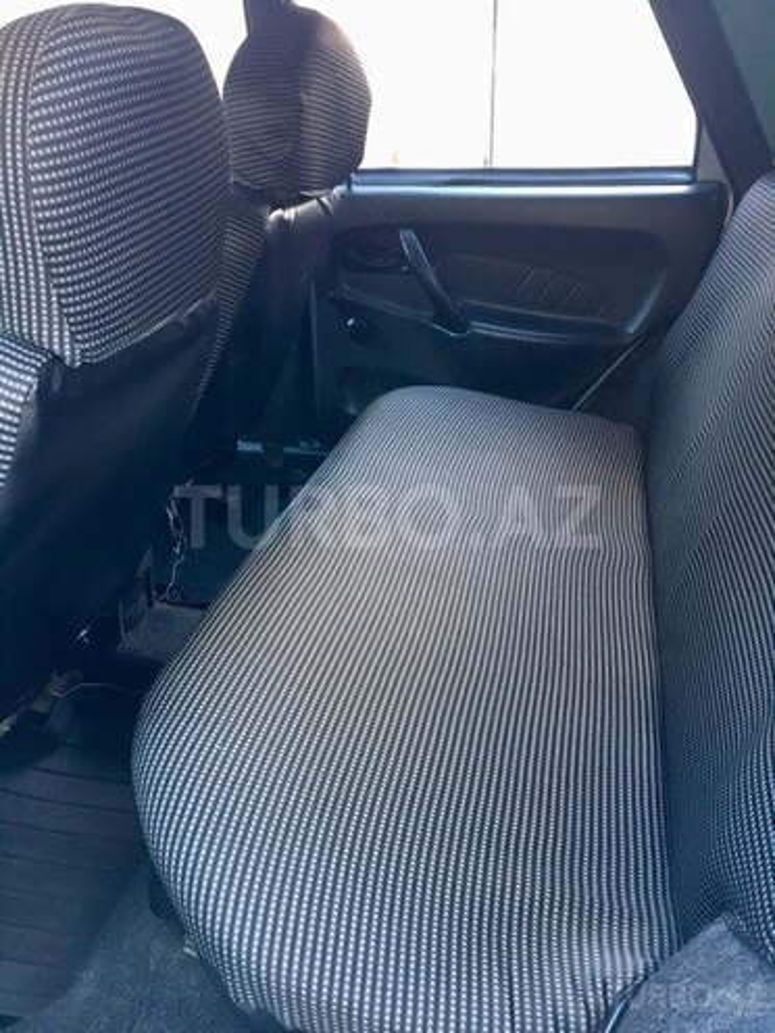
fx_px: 866
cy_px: 516
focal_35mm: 29
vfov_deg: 61.7
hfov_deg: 48.2
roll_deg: +0.3
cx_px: 388
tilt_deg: -24.8
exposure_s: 1/33
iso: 100
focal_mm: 4.15
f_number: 2.2
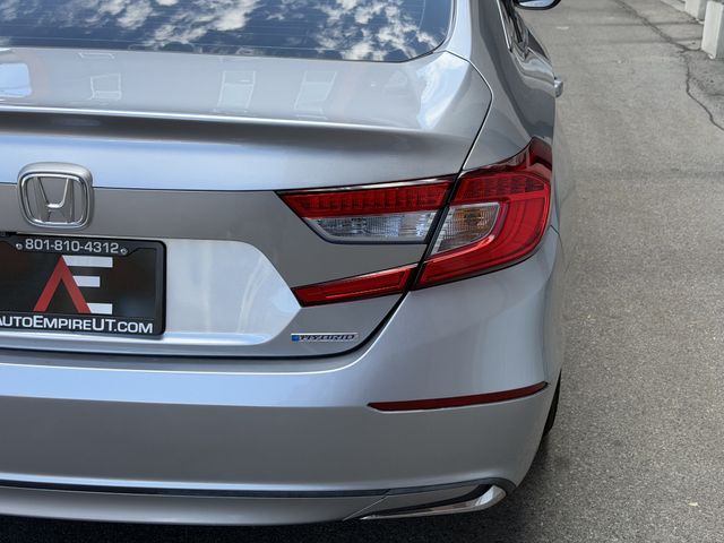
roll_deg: +0.7
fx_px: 1004
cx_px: 362
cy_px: 272
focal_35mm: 48
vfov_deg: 30.3
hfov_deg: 39.7
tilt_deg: -17.6
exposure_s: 1/855
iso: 64
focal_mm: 6.76
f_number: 1.78
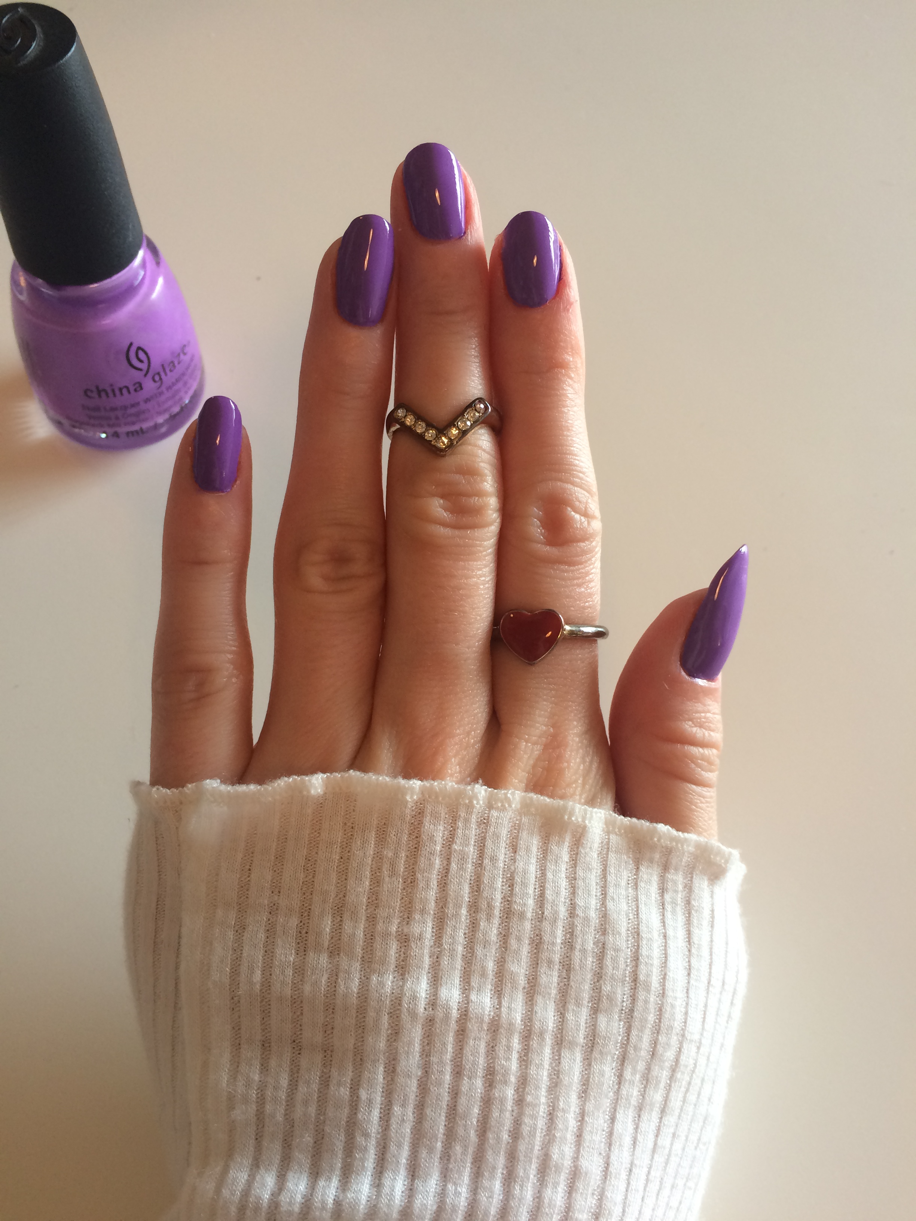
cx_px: 458
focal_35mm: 29
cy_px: 610
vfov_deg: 61.7
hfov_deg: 48.2
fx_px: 1023
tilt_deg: -62.9
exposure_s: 1/30
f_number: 2.2
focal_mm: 4.15
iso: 50
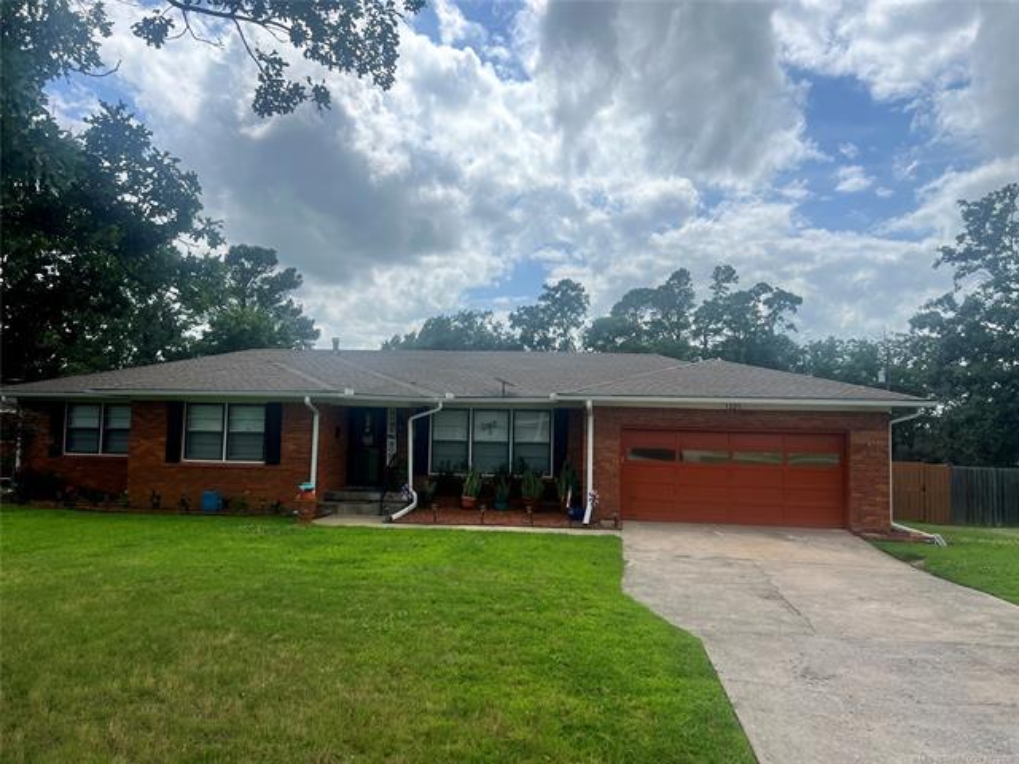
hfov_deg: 67.3
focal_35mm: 26
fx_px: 765
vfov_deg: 53.1
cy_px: 382
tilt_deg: +2.9
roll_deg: -1.0
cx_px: 510
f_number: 1.5
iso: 50
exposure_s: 1/8000
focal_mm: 5.7
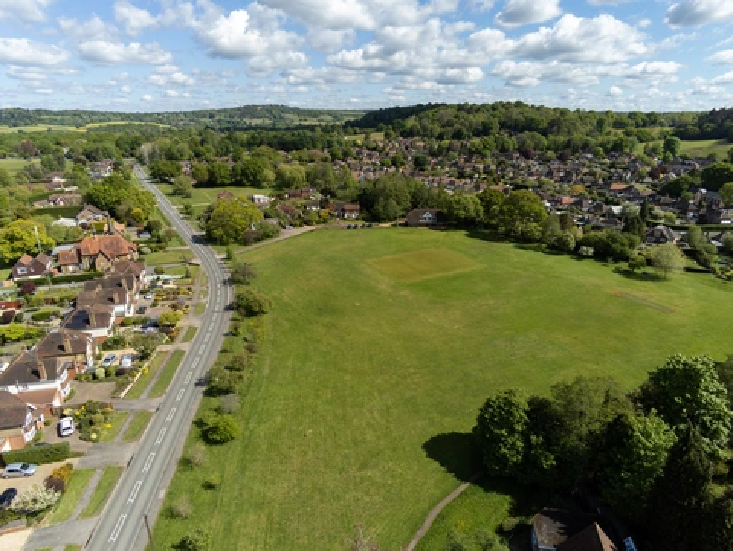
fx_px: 488
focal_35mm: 23
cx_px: 366
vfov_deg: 59.0
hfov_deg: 73.9
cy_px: 276
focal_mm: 4
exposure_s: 1/1900
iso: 159
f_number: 2.4
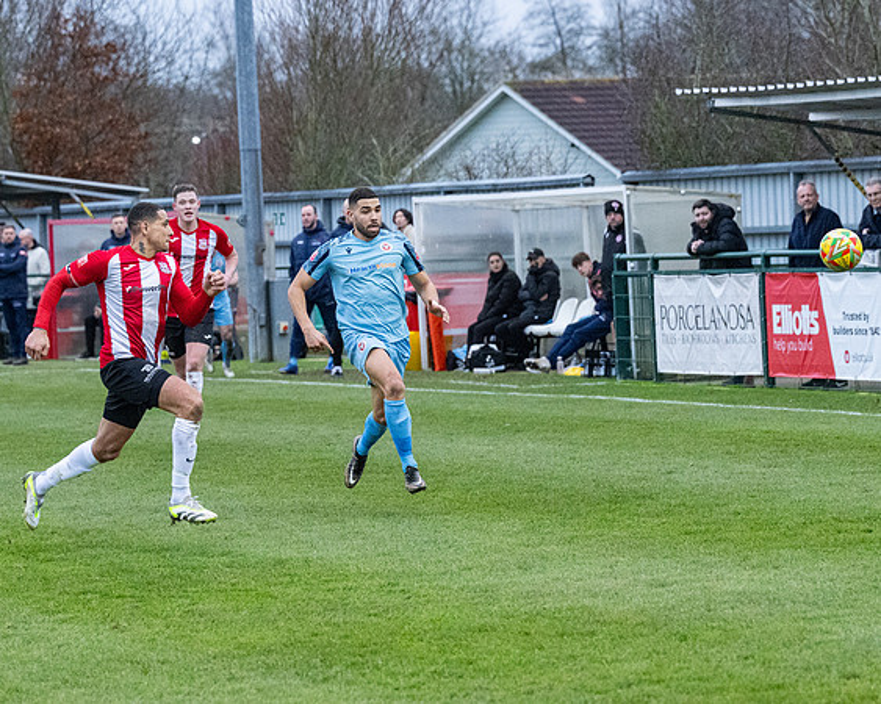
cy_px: 345
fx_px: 4948
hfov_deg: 10.2
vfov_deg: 8.1
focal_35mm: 190
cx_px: 445
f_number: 4
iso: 4000
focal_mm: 110
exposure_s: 1/1250
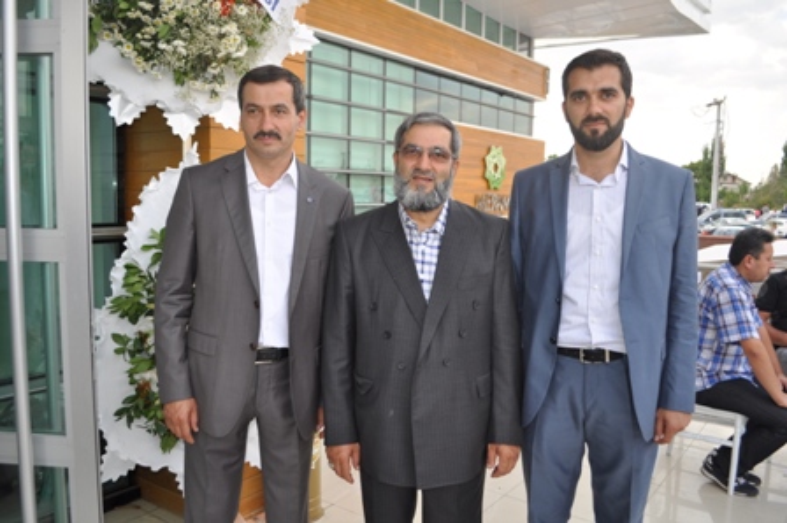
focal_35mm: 30
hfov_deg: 62.0
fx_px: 655
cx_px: 394
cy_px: 262
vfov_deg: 43.5
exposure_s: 1/200
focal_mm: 20
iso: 200
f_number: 4.5
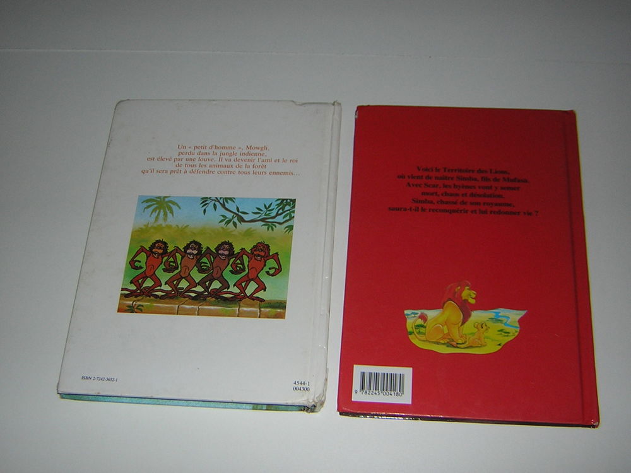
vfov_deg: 33.6
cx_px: 316
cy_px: 236
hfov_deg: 43.9
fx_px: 784
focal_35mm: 43
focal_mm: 5.6
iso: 50
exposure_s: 1/60.1
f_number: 2.8
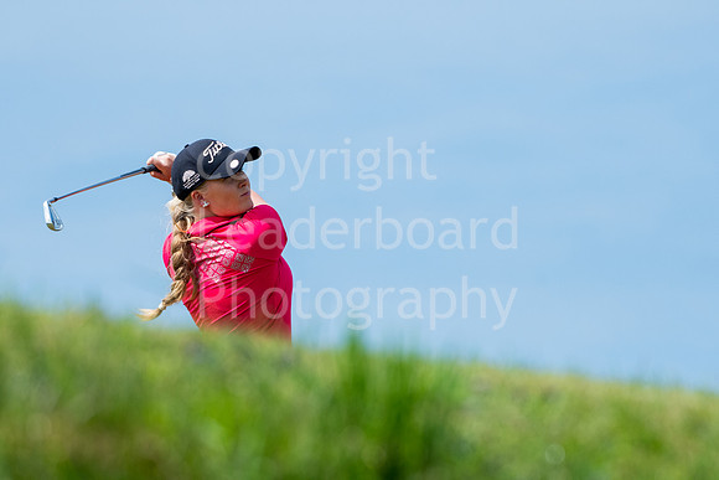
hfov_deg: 5.7
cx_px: 360
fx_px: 7191
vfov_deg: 3.8
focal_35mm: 360
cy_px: 240
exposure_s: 1/2500
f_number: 5.6
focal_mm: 240
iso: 640
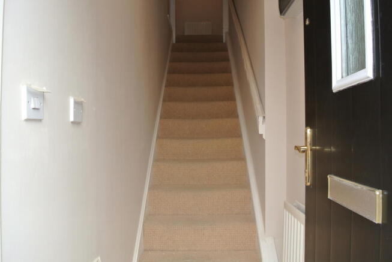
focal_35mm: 27
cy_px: 131
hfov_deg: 67.3
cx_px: 196
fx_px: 294
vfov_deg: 48.0
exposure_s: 1/60
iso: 200
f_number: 7.1
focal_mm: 10
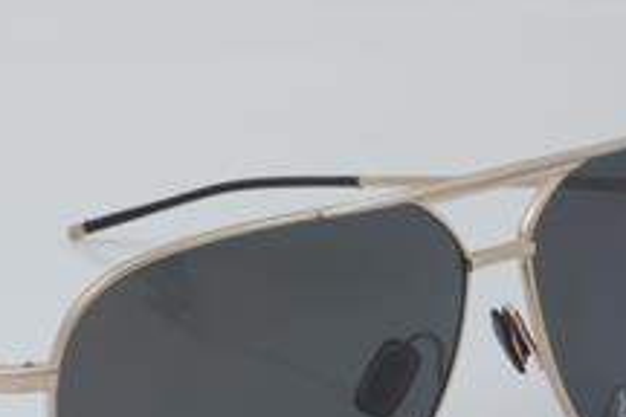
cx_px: 174
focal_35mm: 139
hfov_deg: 14.7
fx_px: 2417
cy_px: 356
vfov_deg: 9.8
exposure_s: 1/3
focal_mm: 50
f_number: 32
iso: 100
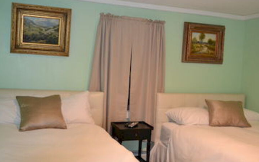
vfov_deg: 32.0
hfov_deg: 49.3
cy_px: 79
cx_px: 129
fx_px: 282
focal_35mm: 40
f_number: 4.2
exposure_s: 1/60
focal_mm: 26
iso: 3200
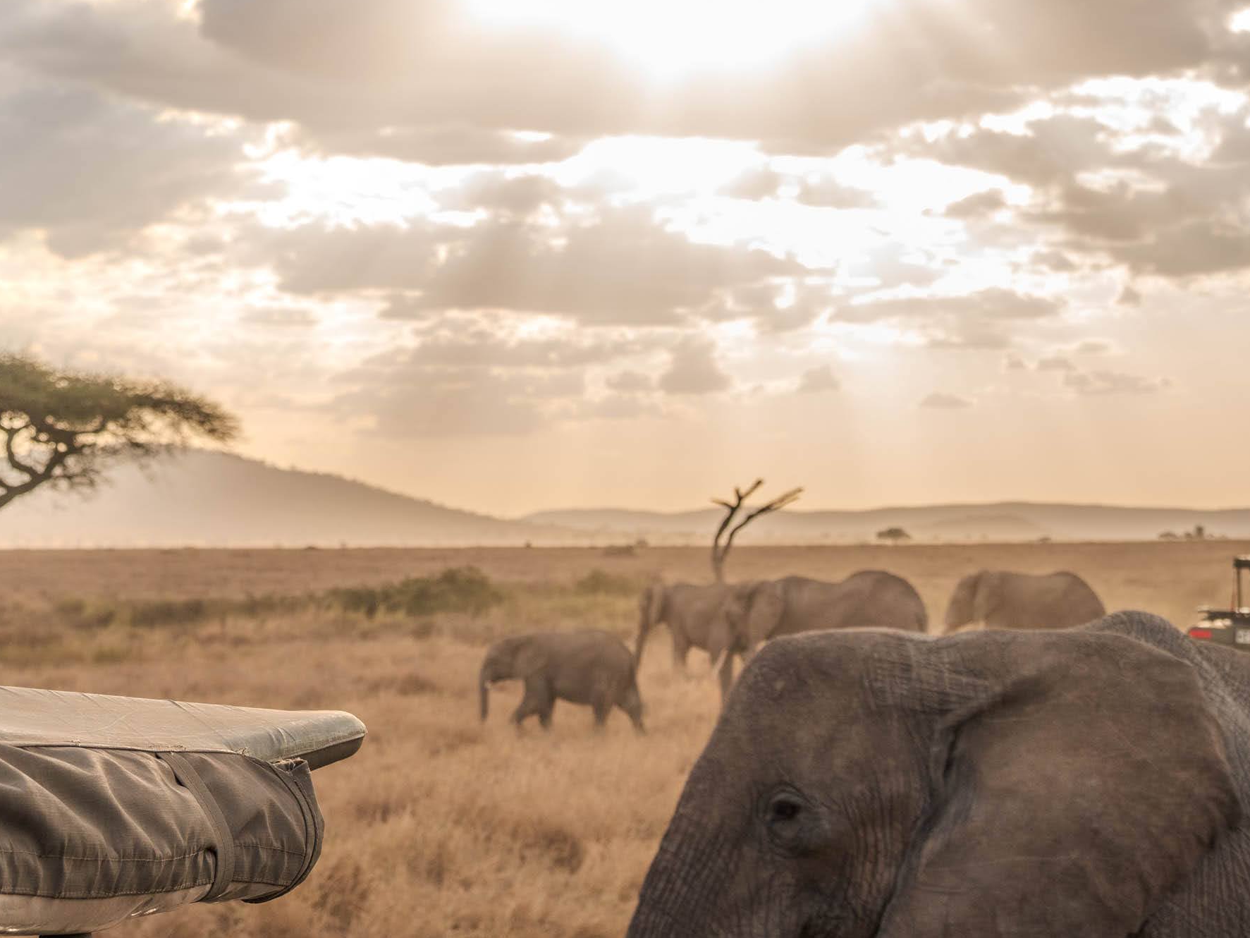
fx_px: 3070
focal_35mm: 85
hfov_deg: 22.6
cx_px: 1046
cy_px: 838
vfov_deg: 17.1
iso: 100
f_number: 4.5
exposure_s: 1/200
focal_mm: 32
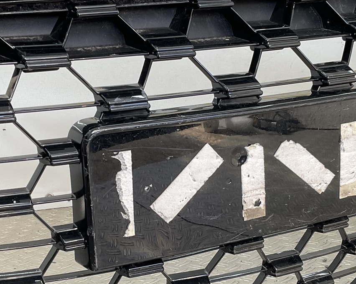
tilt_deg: -11.8
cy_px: 189
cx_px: 174
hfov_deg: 28.3
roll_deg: +4.4
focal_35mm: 67
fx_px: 706
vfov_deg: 22.7
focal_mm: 3
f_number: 1.8
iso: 20
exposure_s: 1/100
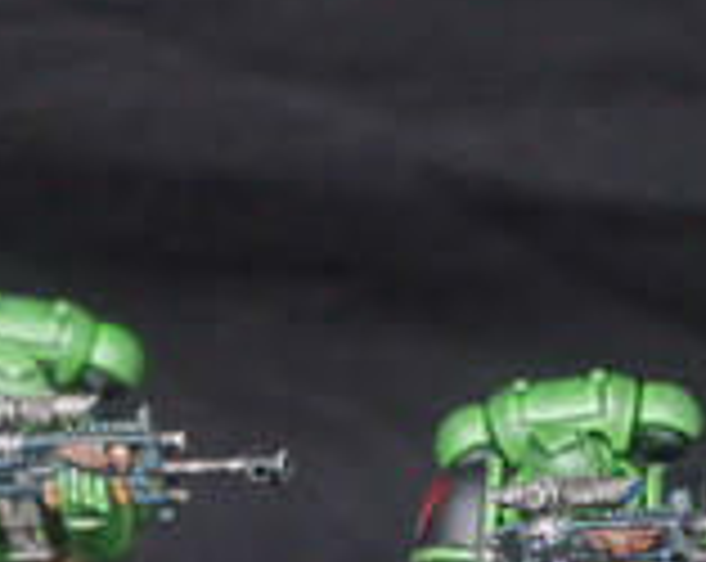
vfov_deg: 4.9
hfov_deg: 6.1
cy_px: 522
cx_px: -468
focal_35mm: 314
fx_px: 6549
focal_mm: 55
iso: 1600
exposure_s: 1/100
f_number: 7.1
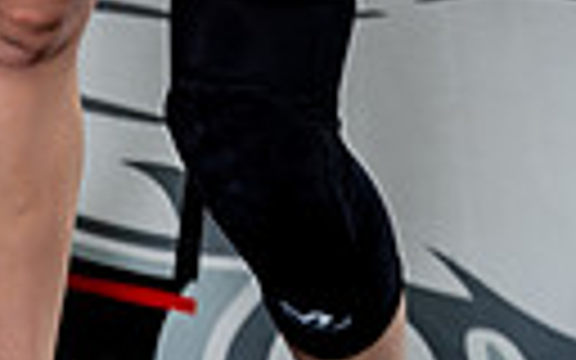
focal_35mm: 158
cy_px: -644
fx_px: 2480
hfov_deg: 13.2
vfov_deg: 7.5
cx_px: 189
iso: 320
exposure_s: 1/250
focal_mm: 44
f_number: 5.6
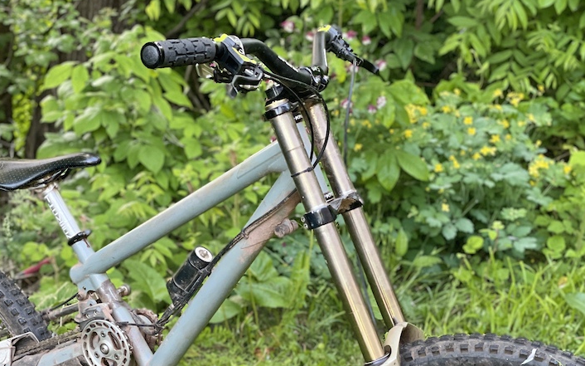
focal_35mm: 80
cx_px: 239
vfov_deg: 16.2
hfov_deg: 25.8
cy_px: 309
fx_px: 1275
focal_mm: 6
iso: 250
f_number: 2
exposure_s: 1/122
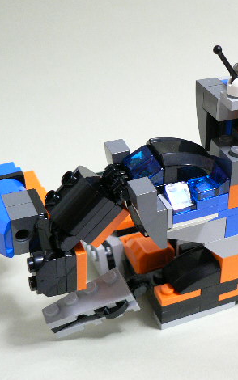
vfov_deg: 38.9
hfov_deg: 24.3
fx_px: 539
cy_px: 190
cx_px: 202
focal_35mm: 52
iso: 200
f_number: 2.8
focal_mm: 6
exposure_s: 1/13
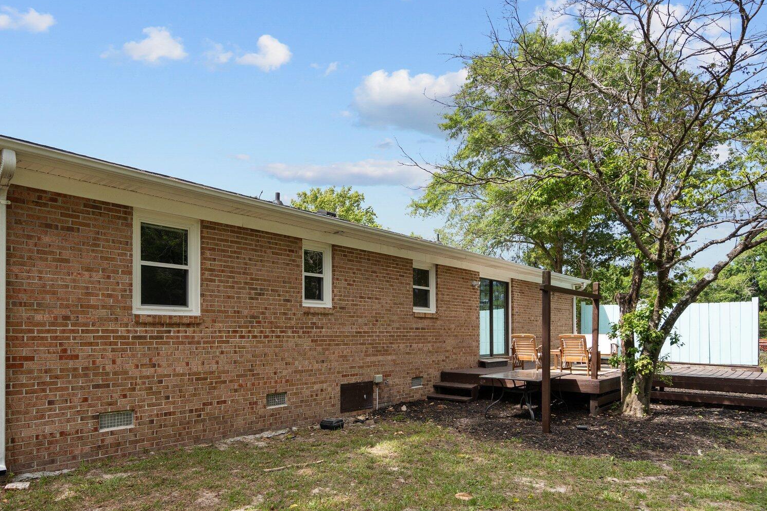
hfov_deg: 78.4
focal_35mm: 22
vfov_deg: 57.0
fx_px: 469
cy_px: 289
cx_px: 354
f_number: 4
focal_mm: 16
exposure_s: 1/2000
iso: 400
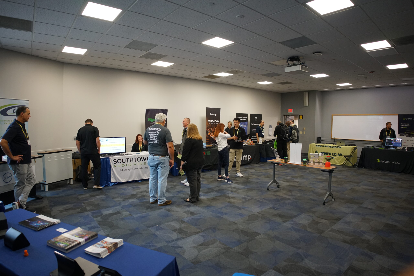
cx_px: 207
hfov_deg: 84.0
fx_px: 230
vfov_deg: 62.0
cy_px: 138
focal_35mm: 20
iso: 1600
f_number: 3.2
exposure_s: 1/160
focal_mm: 20
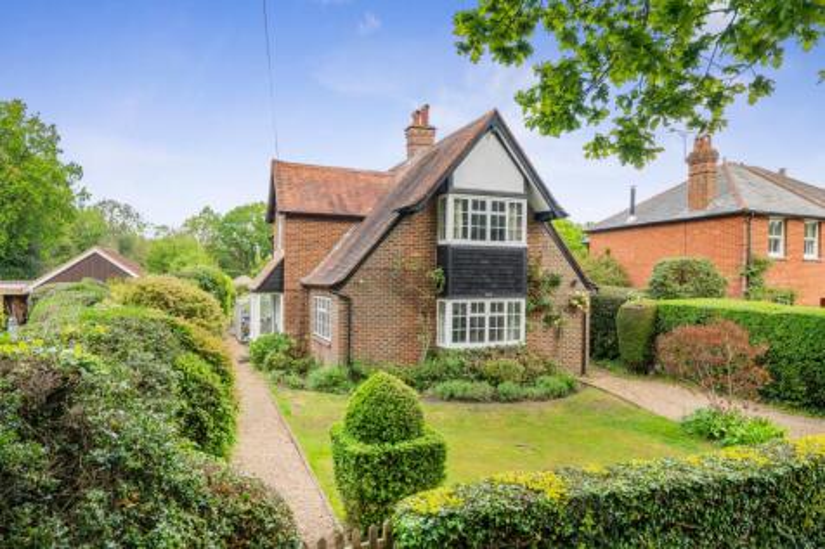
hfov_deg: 81.2
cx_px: 412
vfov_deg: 59.5
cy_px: 274
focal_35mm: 21
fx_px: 481
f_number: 8
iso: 400
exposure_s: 1/100
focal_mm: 14
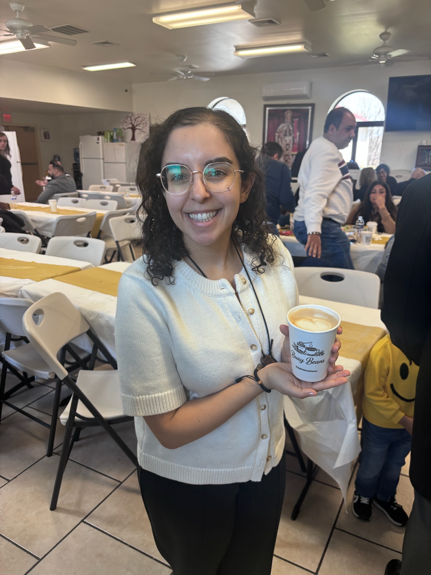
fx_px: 432
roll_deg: -1.0
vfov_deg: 67.3
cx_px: 216
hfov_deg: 53.1
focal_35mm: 26
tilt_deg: -17.7
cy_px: 288
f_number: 1.6
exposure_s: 1/120
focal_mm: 5.96
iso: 125
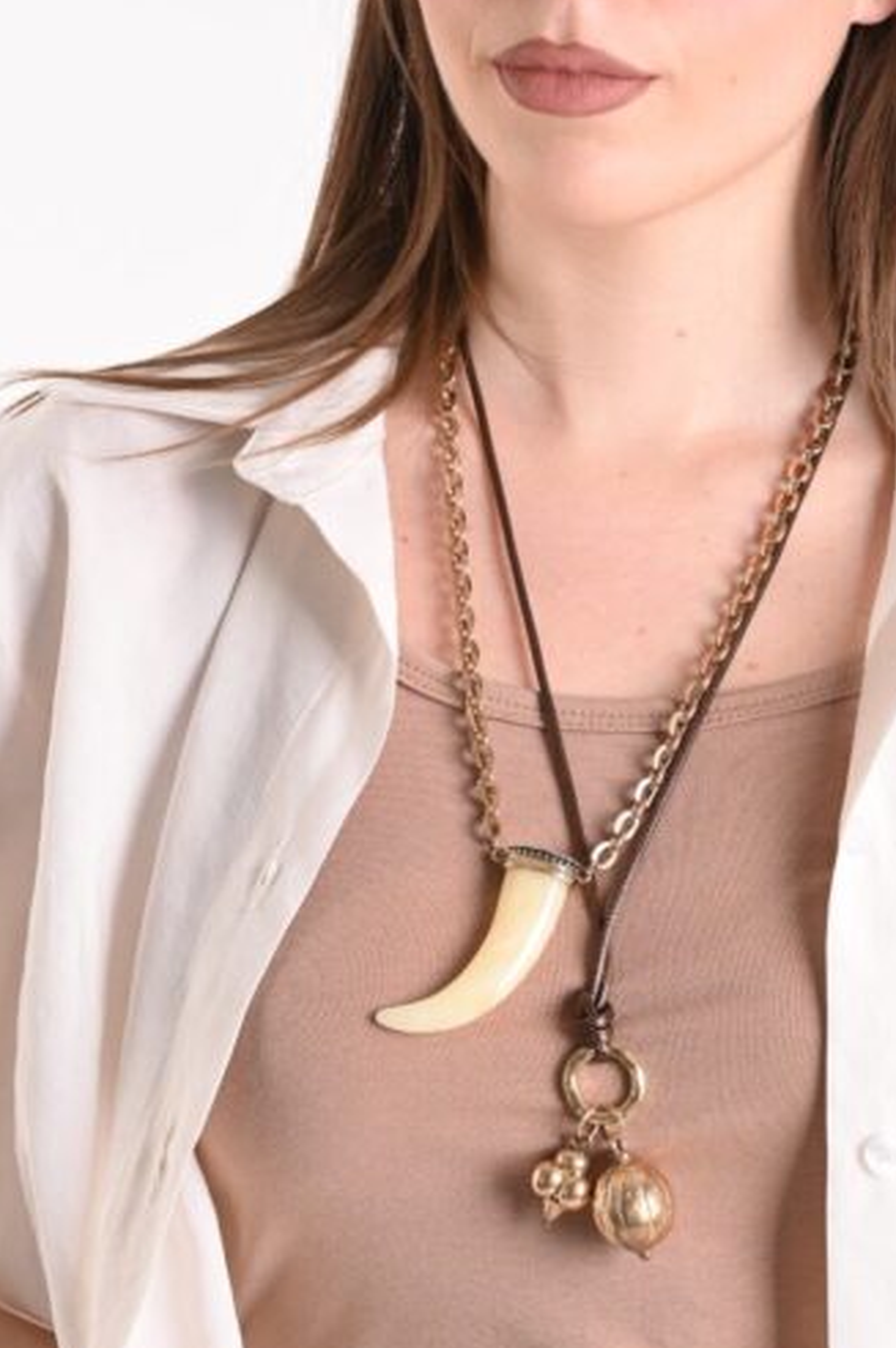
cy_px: 644
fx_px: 3741
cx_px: 530
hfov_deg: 13.7
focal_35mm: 100
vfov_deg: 20.4
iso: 125
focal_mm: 48
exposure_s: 1/125
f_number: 9
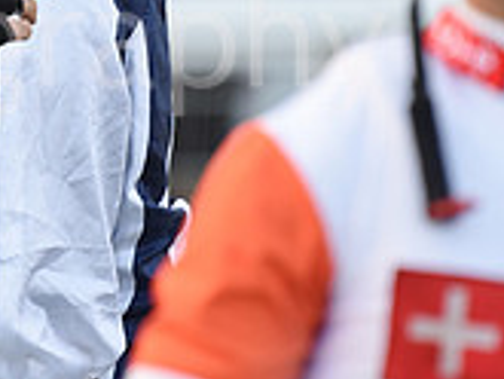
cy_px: -105
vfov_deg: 2.2
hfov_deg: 2.9
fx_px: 9835
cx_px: -3
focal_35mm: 675
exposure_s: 1/1000
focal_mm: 200
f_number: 3.5
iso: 1250
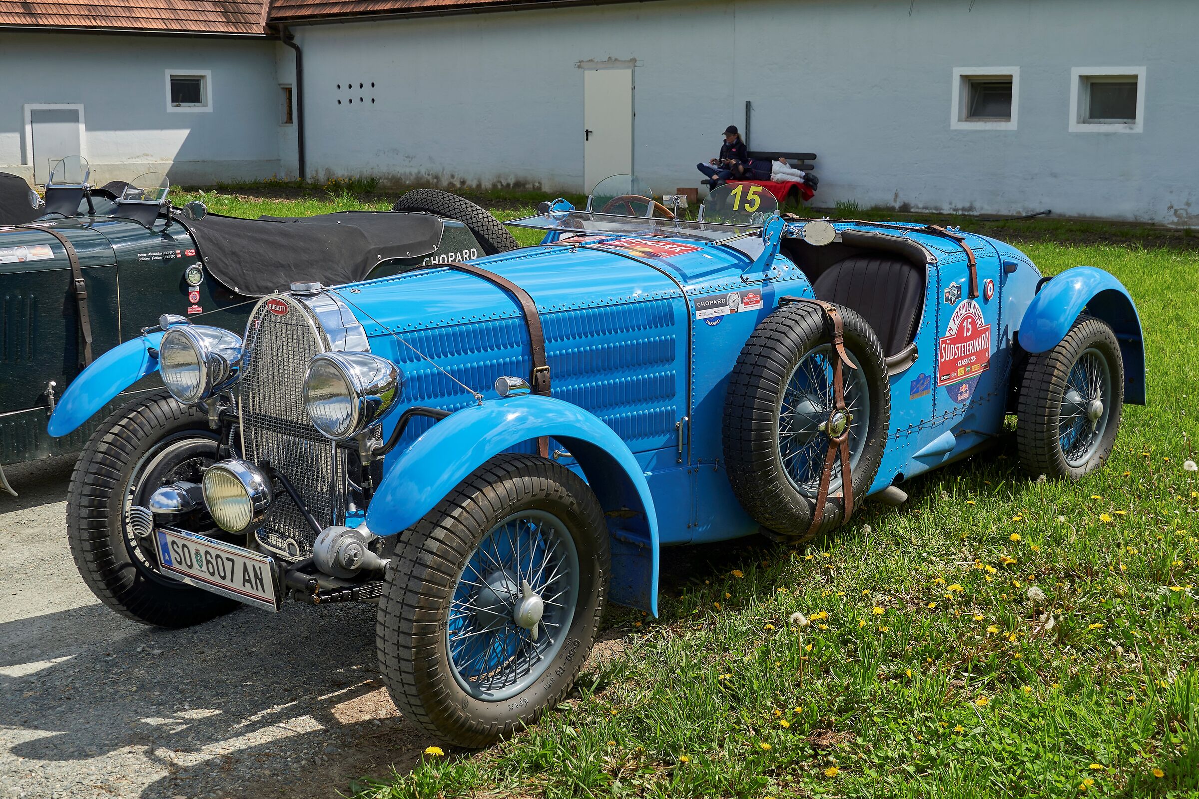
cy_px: 400
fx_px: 1499
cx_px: 600
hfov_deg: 43.6
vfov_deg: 29.9
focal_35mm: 45
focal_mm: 30
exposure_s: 1/320
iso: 100
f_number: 5.6
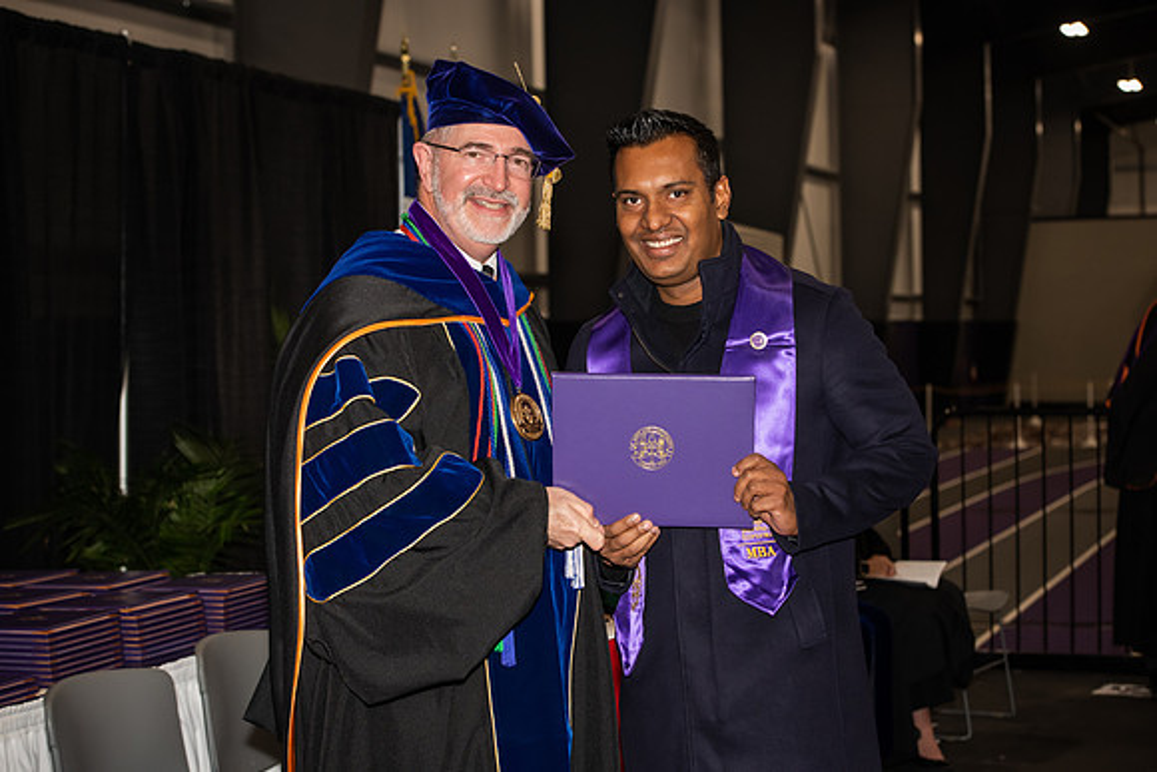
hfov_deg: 28.8
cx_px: 578
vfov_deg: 19.5
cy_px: 386
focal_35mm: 70
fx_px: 2250
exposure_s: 1/200
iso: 1000
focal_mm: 70
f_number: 5.6
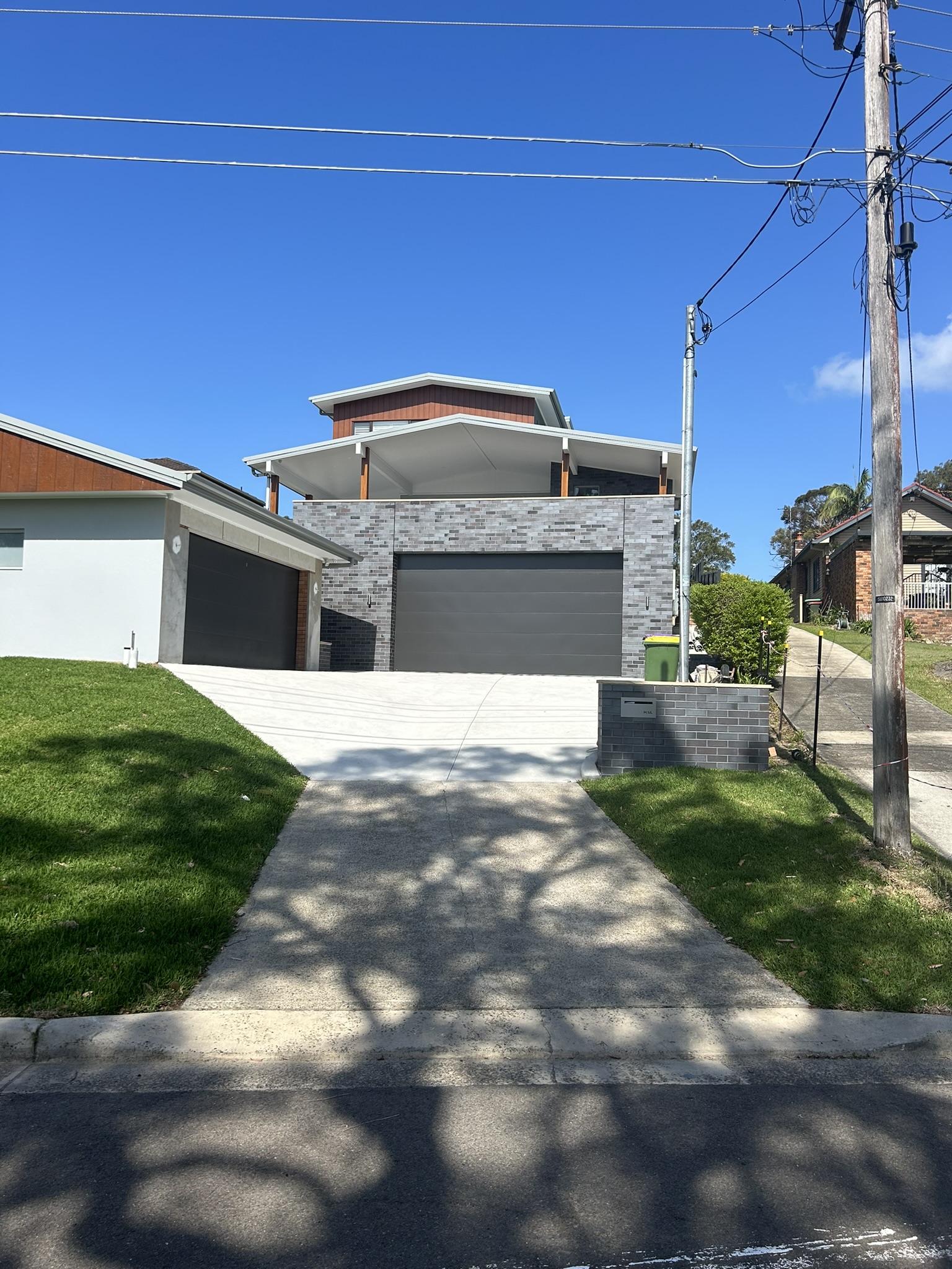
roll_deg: -2.9
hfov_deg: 53.1
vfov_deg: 67.3
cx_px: 476
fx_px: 953
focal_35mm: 26
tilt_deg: +4.3
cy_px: 634
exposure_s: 1/4630
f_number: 1.5
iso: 50
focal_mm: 5.7
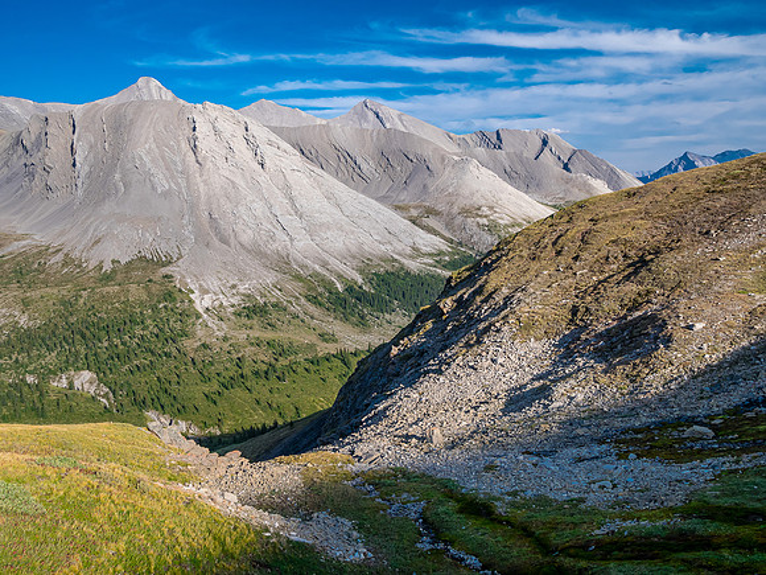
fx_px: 708
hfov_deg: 56.8
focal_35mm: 32
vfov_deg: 44.2
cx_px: 383
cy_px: 288
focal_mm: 16
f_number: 8
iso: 200
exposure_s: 1/125
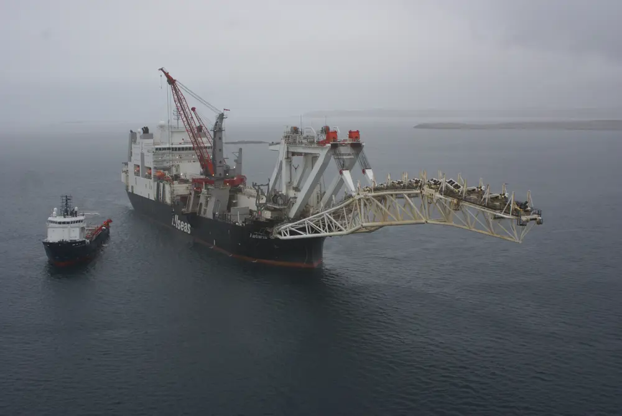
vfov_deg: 32.0
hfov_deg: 46.4
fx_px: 726
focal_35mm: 42
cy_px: 208
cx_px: 311
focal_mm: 28
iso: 100
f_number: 9
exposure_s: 1/80
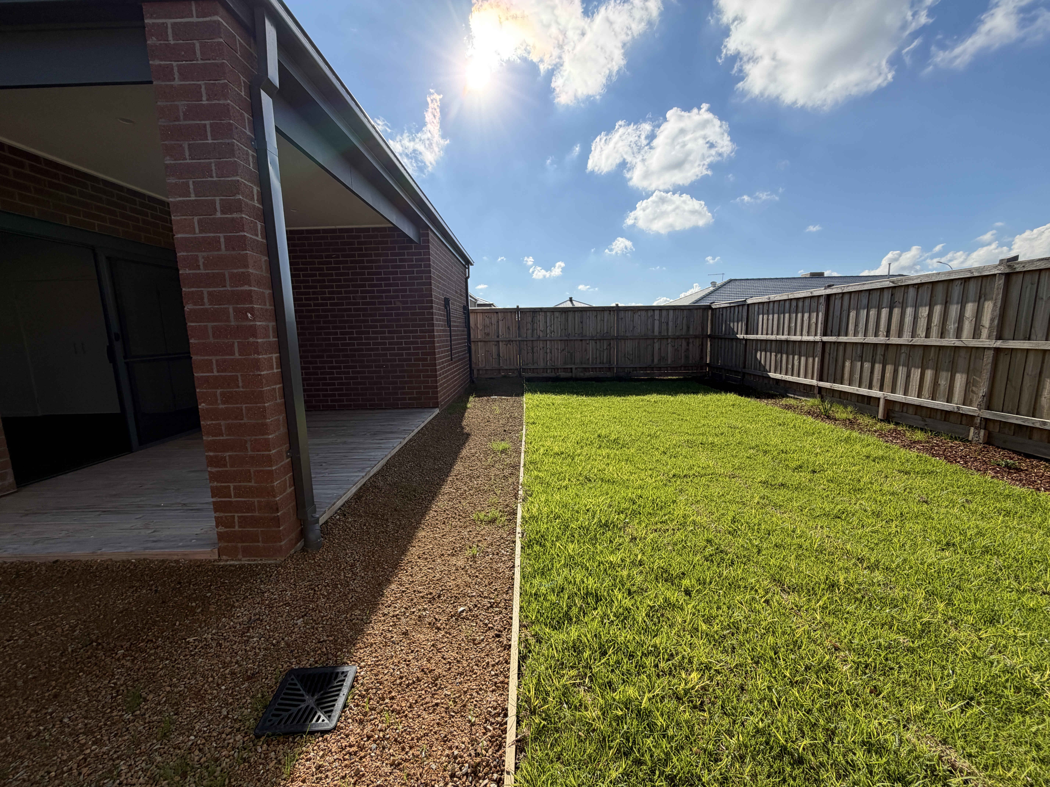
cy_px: 394
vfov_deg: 85.7
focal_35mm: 14
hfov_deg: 102.1
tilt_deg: -8.8
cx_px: 525
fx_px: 425
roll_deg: +0.8
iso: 25
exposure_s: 1/1125
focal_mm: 2.22
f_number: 2.2
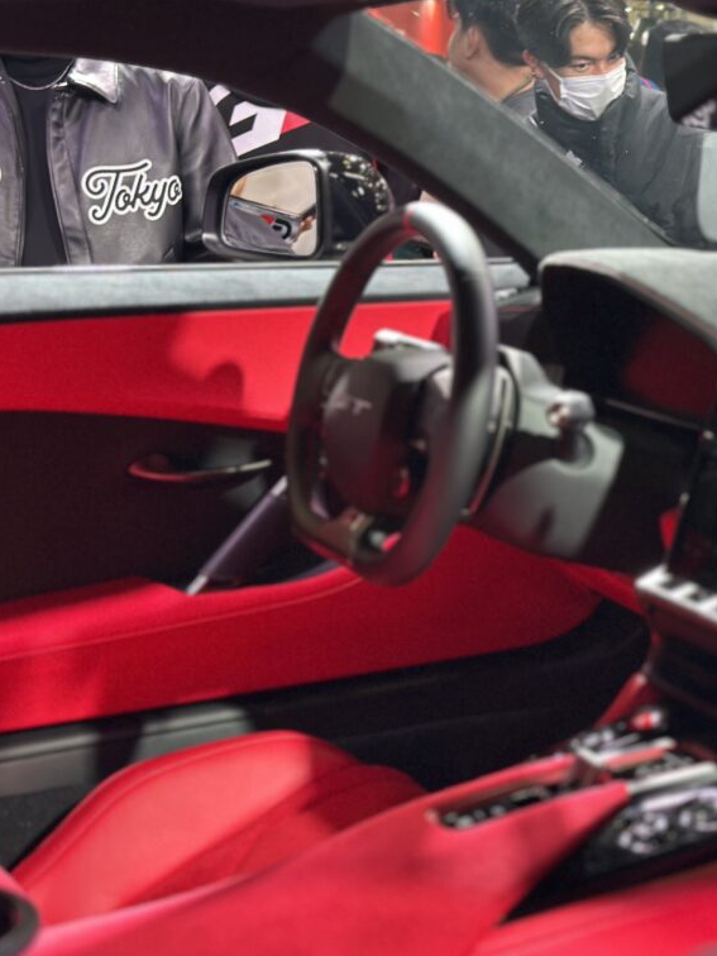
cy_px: 474
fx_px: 1795
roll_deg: +0.2
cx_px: 499
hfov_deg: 22.5
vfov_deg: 29.8
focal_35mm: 65
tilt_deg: -11.6
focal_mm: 6.86
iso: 250
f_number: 1.78
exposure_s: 1/60
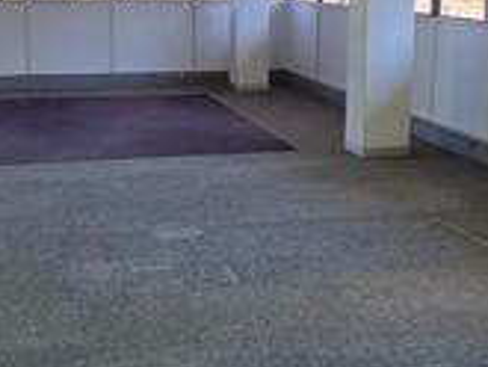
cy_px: 166
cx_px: 228
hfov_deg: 30.7
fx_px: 889
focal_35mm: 63
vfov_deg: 23.3
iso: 50
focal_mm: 2.2
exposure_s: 1/100
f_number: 1.9
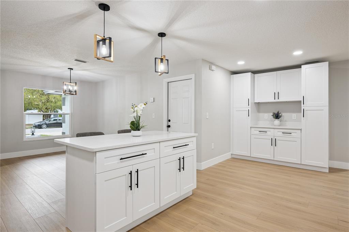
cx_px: 174
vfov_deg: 64.5
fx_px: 184
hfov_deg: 86.9
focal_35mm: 19
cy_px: 116
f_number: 9
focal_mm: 19
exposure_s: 1/8
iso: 200
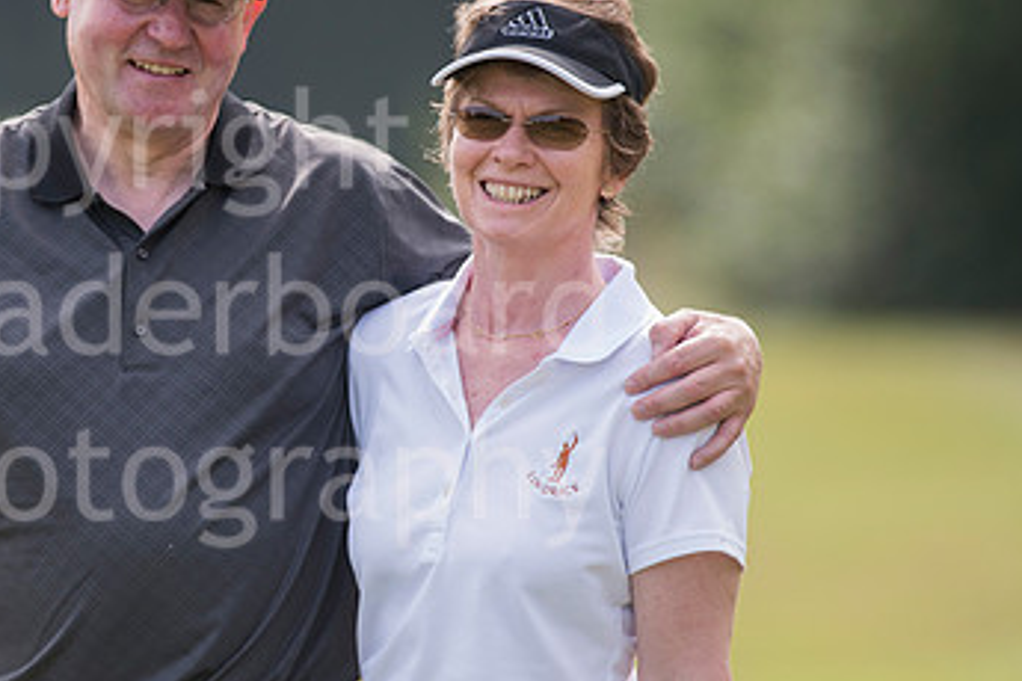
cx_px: 228
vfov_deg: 2.7
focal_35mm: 505
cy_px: 333
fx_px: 14335
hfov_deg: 4.1
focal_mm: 300
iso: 400
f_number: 4
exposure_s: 1/1600
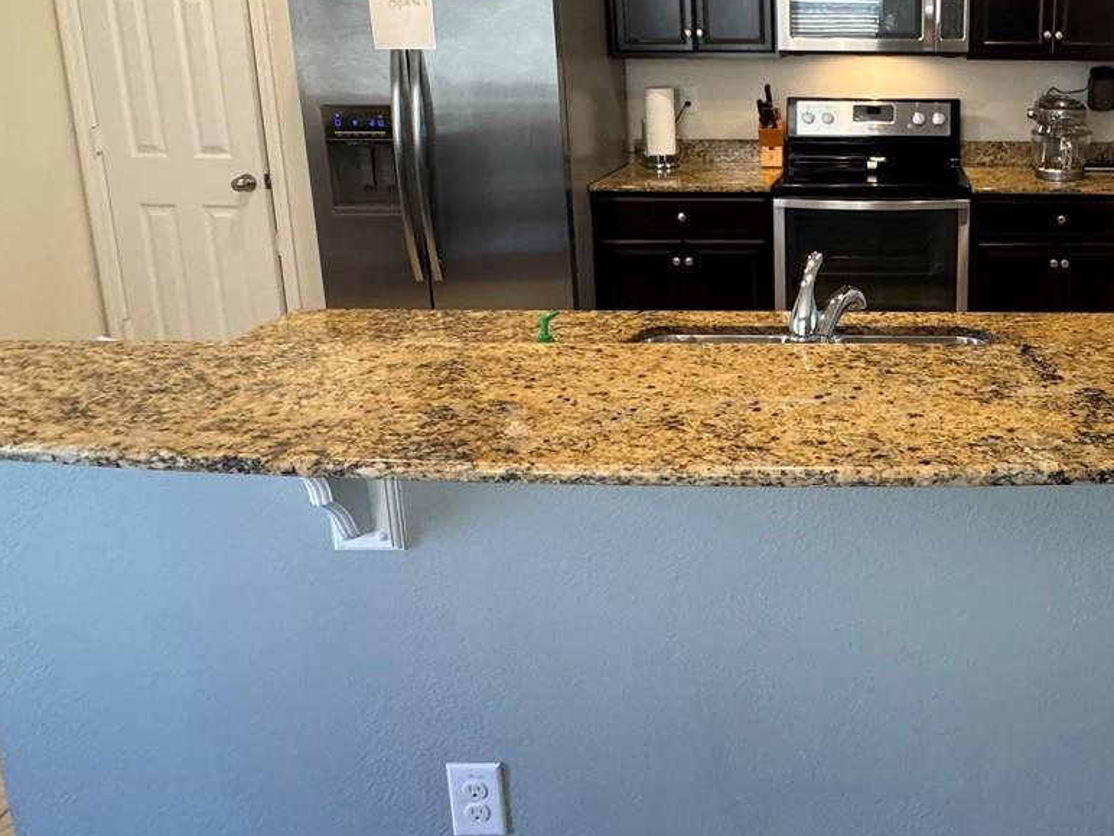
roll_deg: -0.1
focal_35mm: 29
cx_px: 898
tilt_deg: -11.3
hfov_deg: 56.9
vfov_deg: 46.4
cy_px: 204
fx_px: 933
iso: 400
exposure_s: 1/60
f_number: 2.2
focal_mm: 2.22
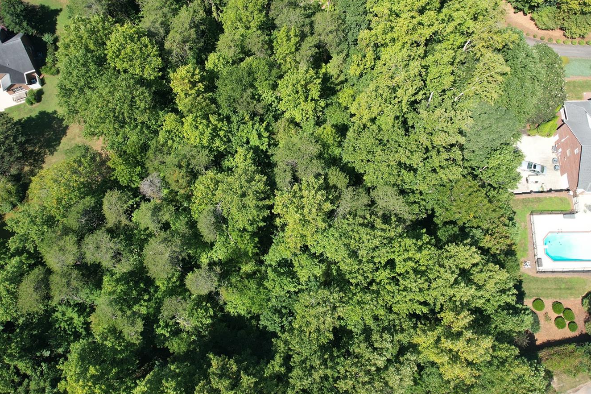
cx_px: 284
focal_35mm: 34
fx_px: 558
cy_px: 143
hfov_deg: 55.8
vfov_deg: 38.6
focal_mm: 8.38
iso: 100
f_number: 2.8
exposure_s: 1/1000
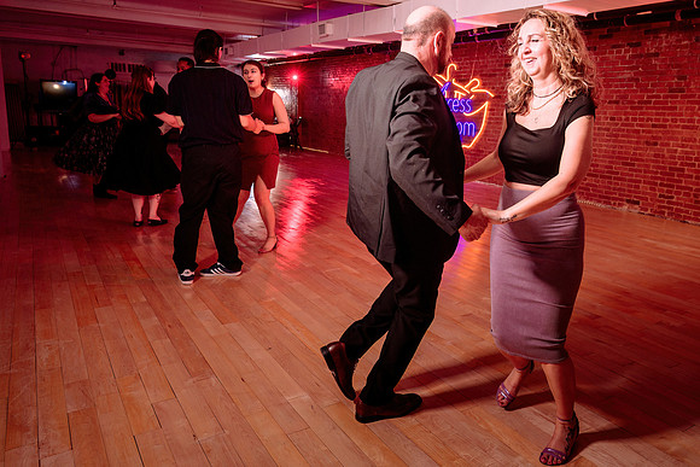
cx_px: 405
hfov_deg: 65.5
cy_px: 202
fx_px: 540
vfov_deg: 46.7
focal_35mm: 28
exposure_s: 1/160
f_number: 4
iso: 640
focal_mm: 24
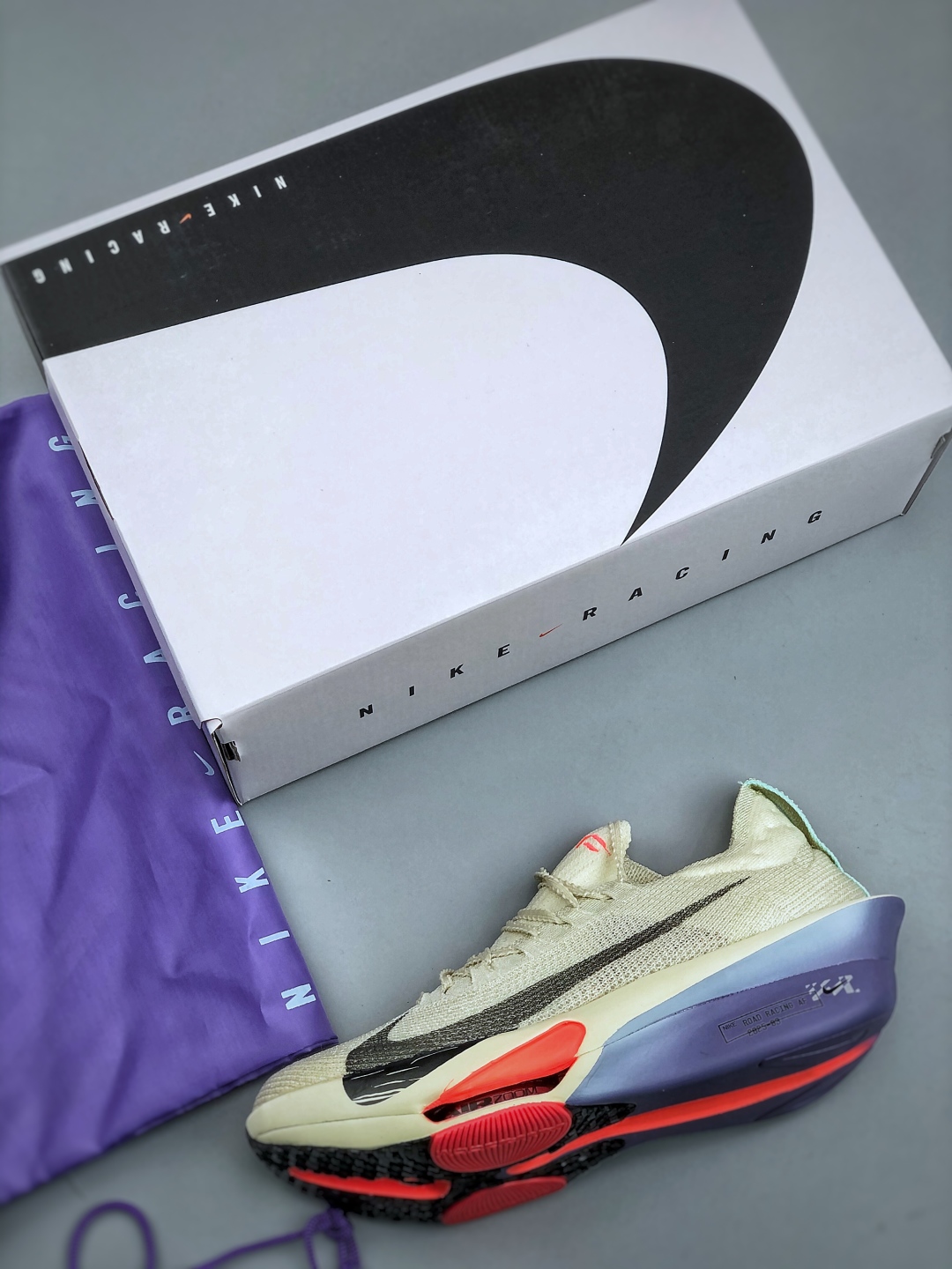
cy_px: 634
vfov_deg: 33.8
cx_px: 476
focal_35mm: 57
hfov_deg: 25.7
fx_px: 2090
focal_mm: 6.6
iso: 32
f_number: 2.8
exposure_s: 1/100
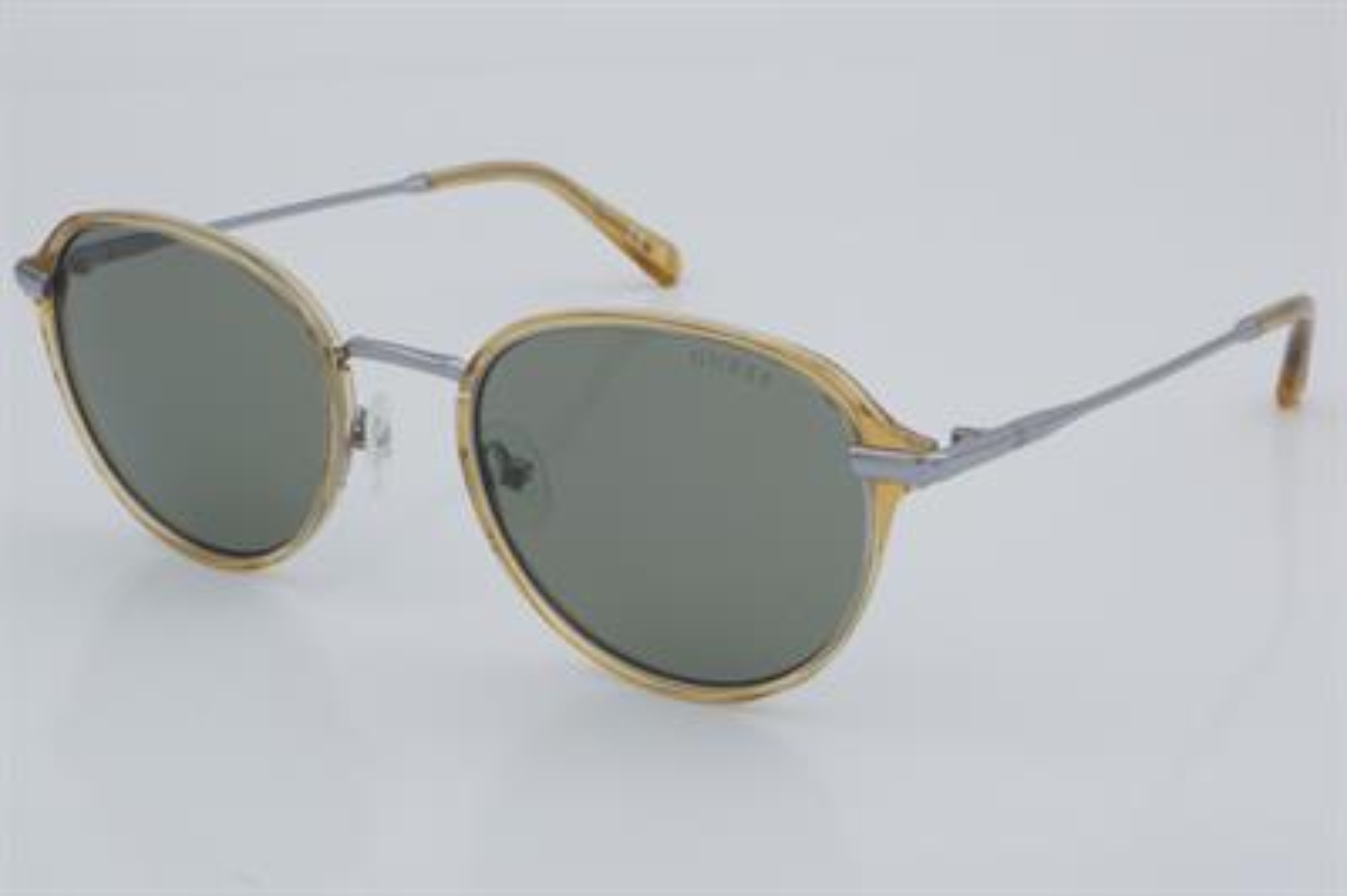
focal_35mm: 75
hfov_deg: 27.0
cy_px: 448
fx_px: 2804
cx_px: 674
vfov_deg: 18.2
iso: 100
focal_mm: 50
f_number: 32
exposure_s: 1/4
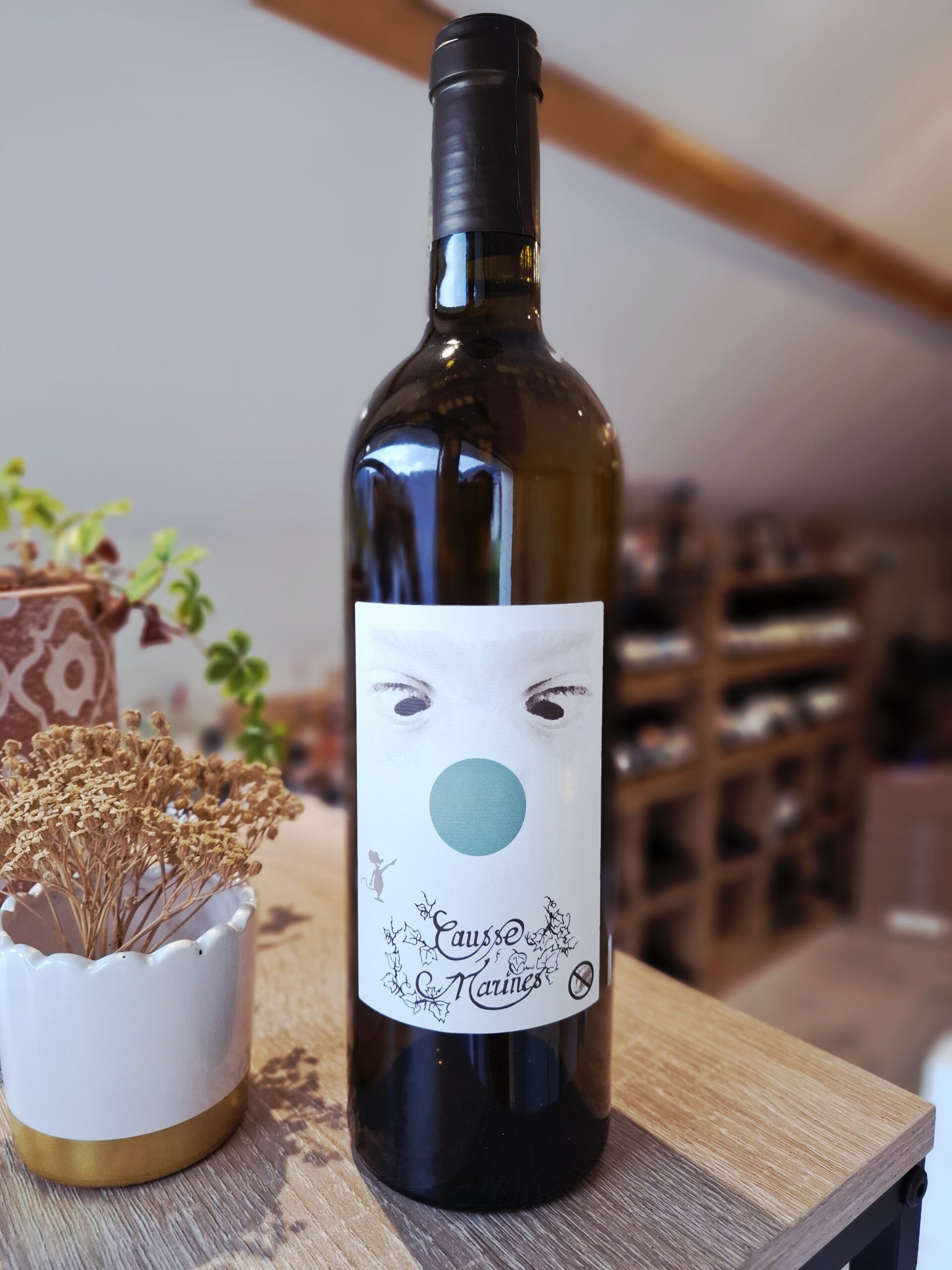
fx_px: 843
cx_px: 476
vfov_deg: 73.9
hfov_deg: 58.9
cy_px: 635
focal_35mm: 23
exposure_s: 1/120
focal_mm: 5.54
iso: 160
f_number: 1.8
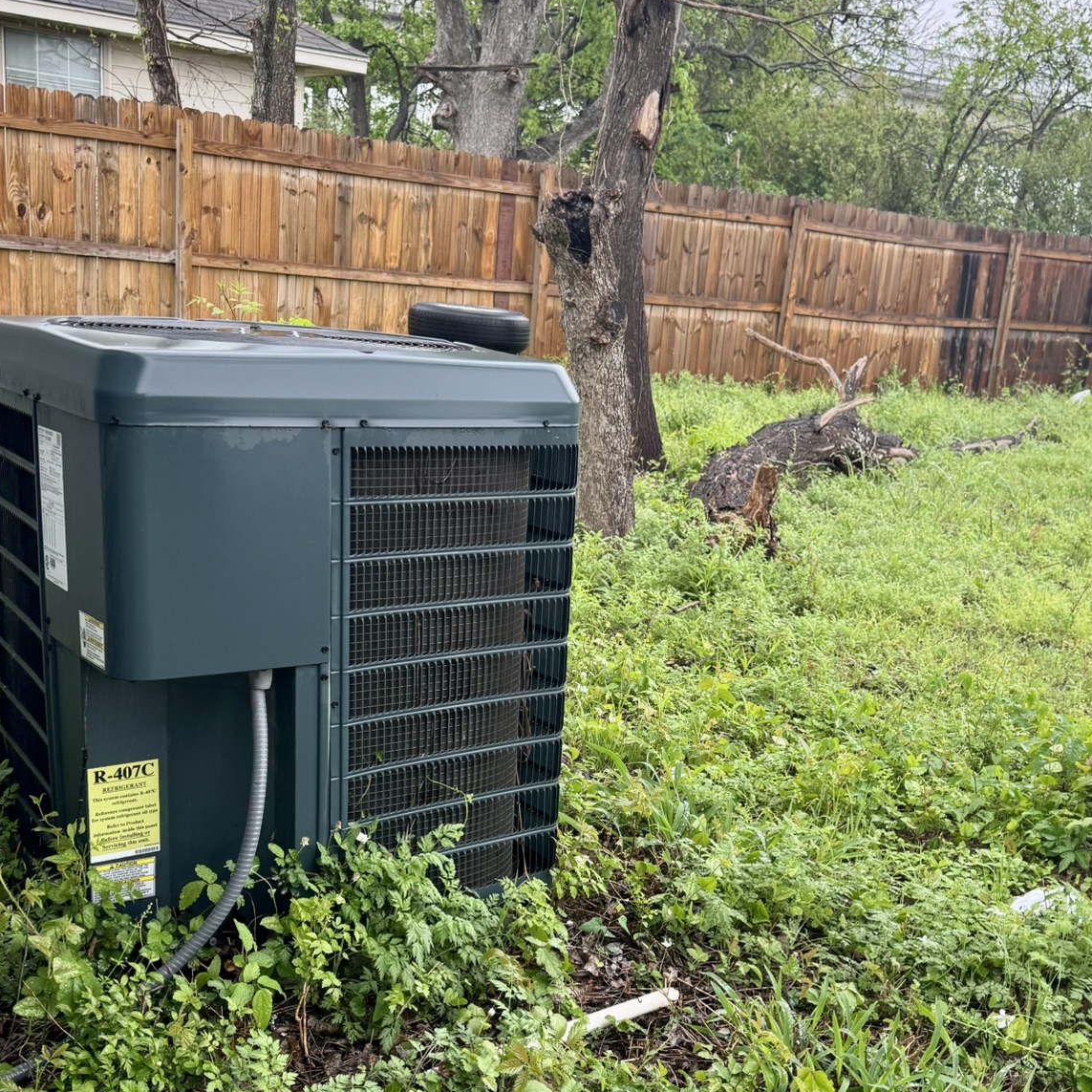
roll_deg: -5.7
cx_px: 620
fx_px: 1356
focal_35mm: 38
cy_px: 684
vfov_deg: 43.5
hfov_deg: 43.8
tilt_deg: -18.7
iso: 100
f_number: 1.78
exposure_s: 1/145
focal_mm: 6.76
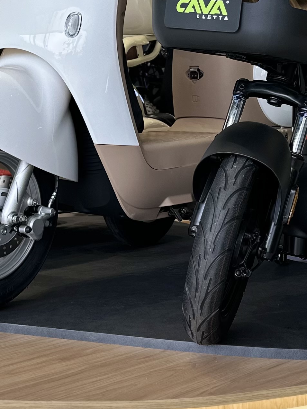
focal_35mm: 76
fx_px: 899
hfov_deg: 19.4
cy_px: 76
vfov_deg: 25.2
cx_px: 126
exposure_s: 1/120
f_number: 1.78
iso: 64
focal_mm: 6.86
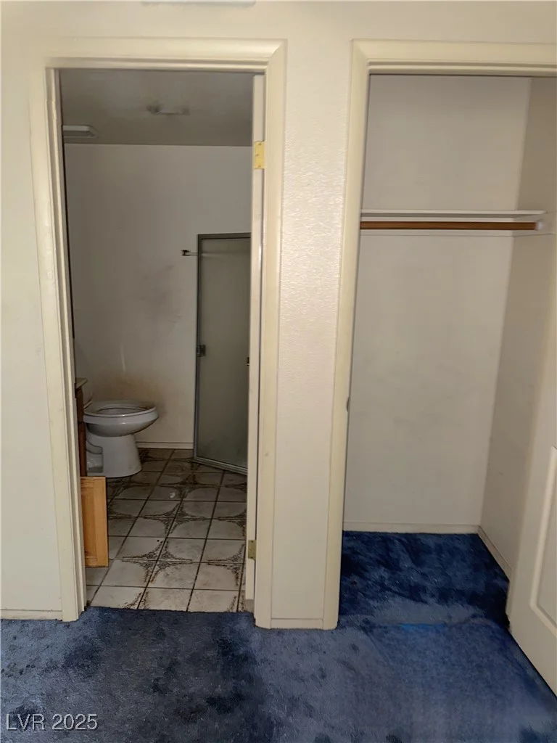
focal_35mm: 24
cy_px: 372
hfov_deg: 56.8
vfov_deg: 71.6
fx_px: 515
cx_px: 278
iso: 64
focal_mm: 6.76
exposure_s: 1/11
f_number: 1.78
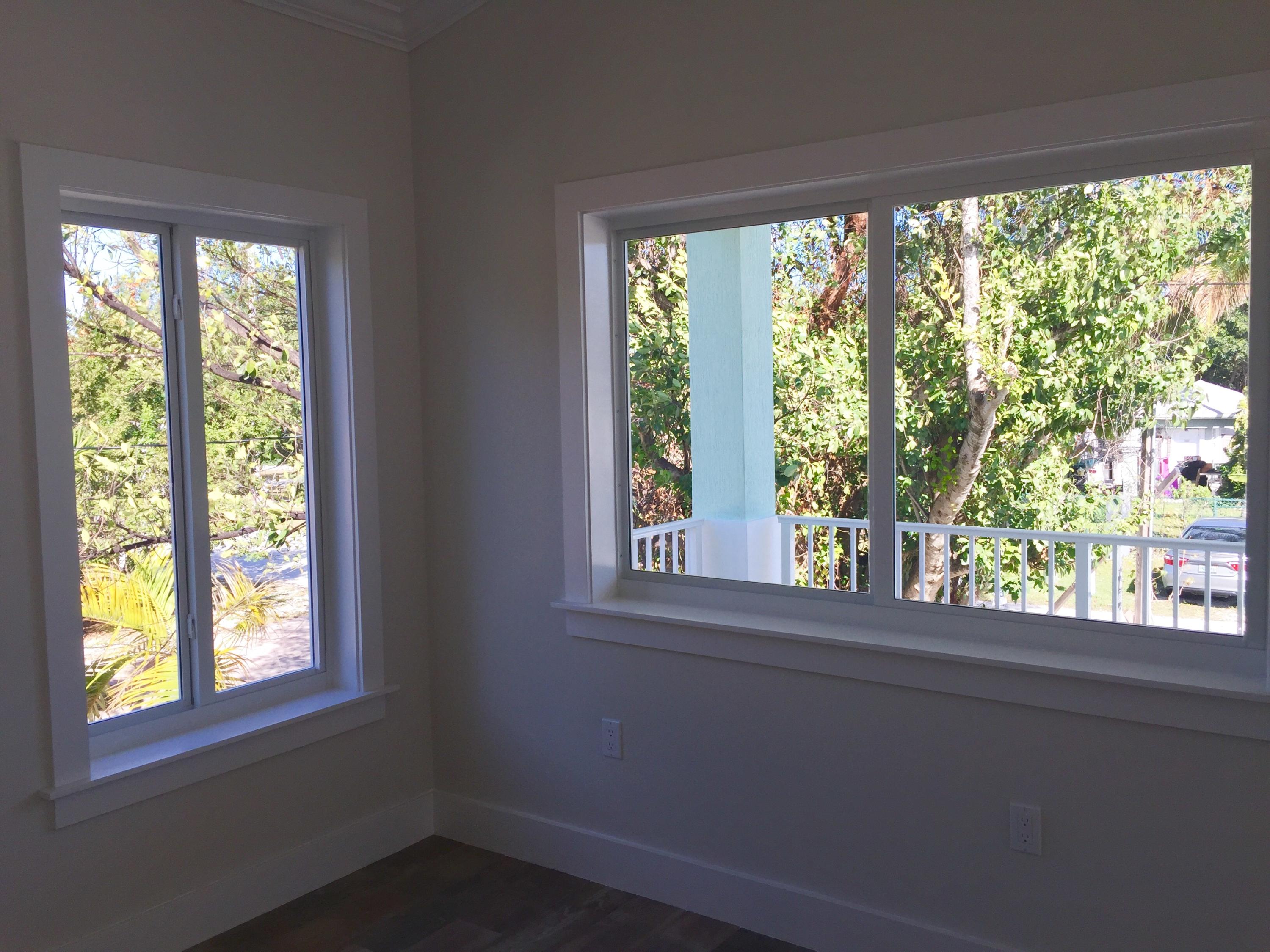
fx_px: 1064
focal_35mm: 29
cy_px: 476
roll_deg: -0.6
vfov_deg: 48.2
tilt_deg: -3.4
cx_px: 635
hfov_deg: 61.7
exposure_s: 1/329
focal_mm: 4.15
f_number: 2.2
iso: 32
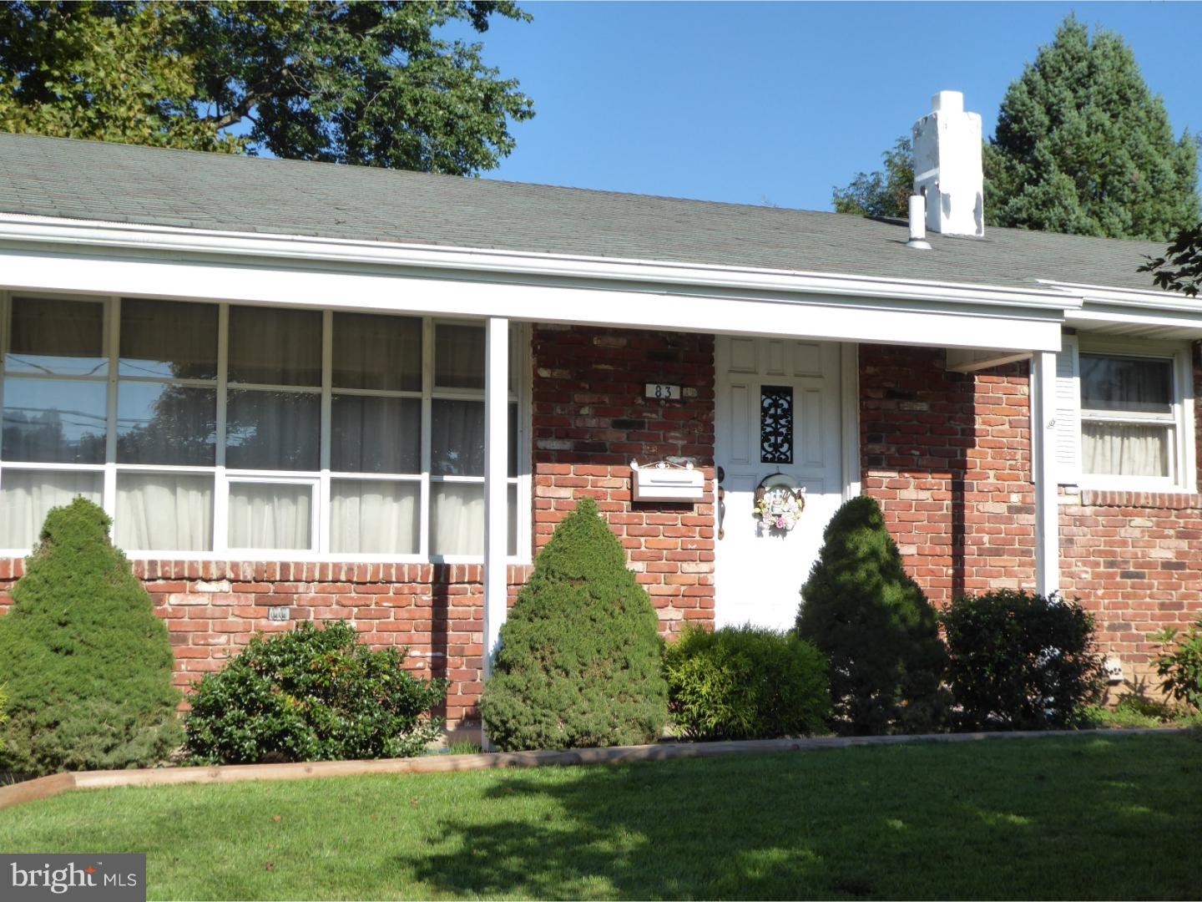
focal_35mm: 50
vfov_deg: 29.1
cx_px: 601
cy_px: 451
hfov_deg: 38.2
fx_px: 1736
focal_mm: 9
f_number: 4.1
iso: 160
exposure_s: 1/640
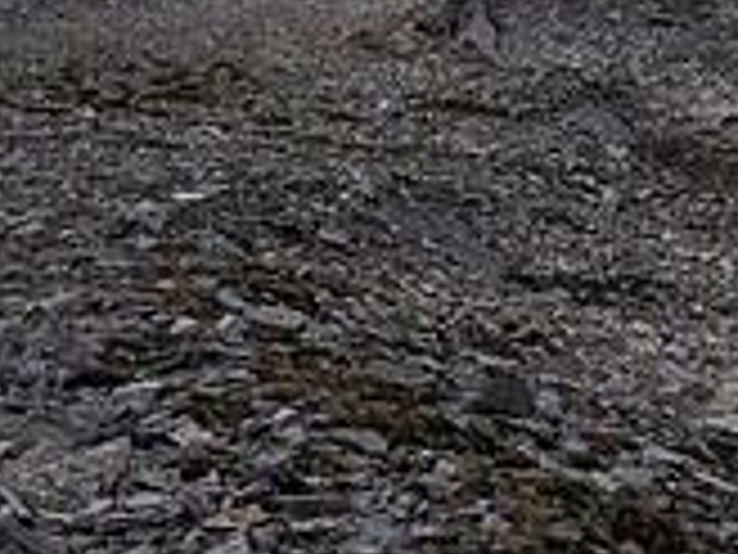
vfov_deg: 17.0
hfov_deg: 21.5
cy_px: -11
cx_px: 864
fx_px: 1812
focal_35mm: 85
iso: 800
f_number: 5.6
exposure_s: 1/60
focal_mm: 12
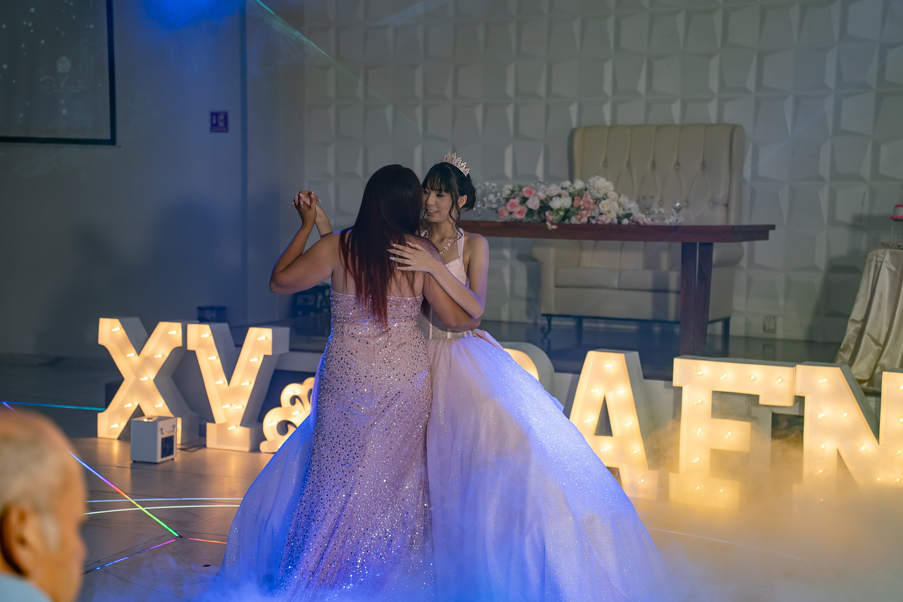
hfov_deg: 35.1
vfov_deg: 23.8
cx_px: 452
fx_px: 1430
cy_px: 301
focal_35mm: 57
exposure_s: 1/125
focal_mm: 57
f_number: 2.8
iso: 320
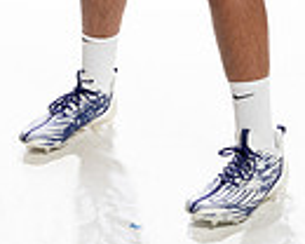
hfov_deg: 11.9
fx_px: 1462
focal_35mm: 162
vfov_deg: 8.9
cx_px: 136
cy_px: -282
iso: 800
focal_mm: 50
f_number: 8
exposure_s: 1/250
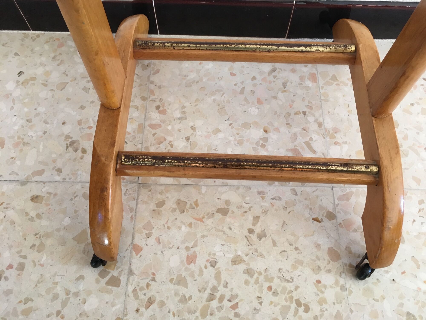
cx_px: 213
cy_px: 160
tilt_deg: -64.2
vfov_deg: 48.2
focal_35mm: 29
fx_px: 357
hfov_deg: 61.7
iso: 100
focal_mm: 4.15
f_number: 2.2
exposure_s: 1/33
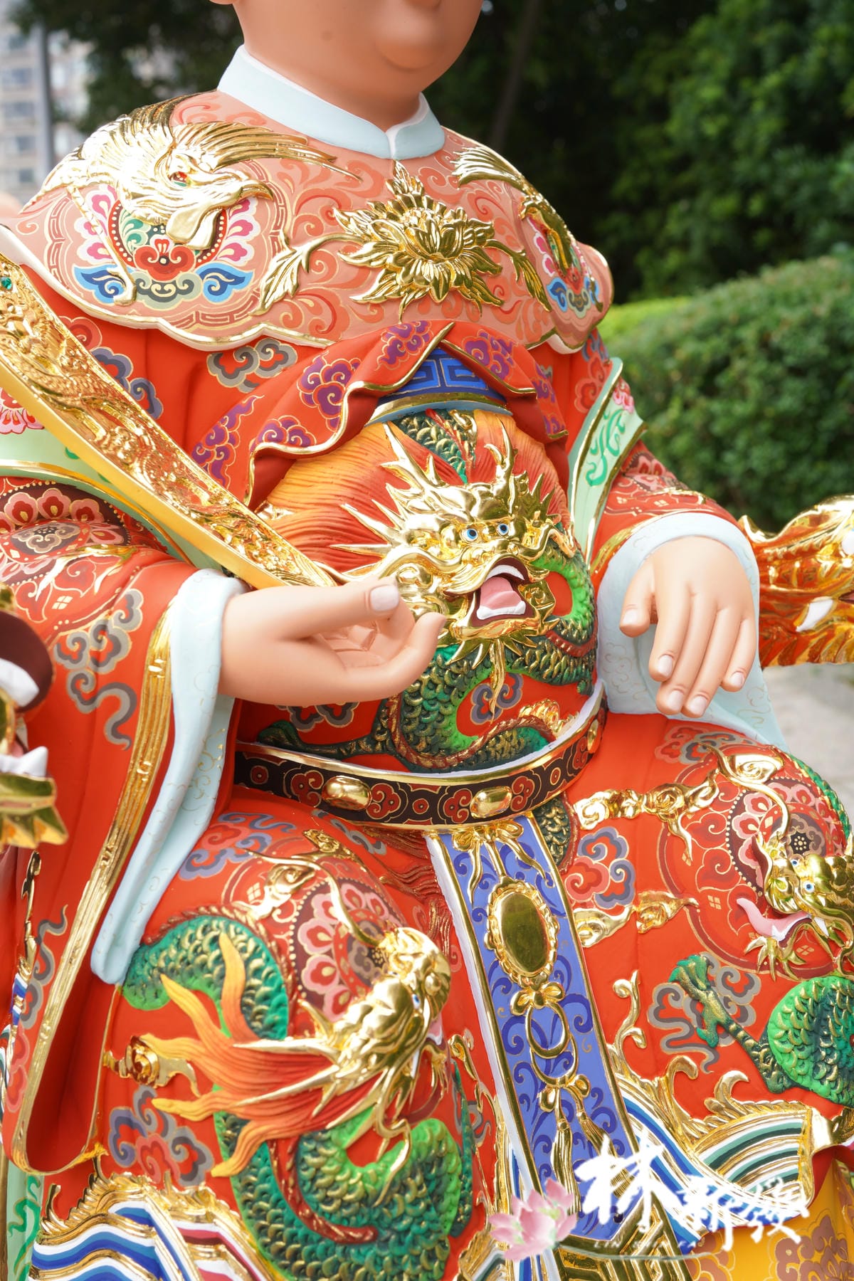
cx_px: 427
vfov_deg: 54.4
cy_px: 640
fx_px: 1245
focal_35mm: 35
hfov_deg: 37.9
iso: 200
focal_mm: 35
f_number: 9
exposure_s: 1/30
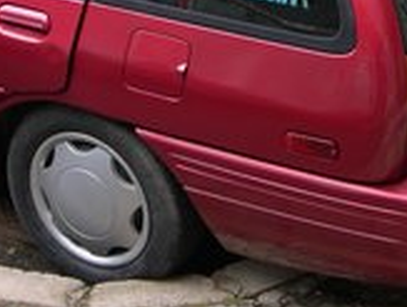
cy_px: -50
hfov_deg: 20.9
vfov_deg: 15.4
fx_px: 1096
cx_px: 127
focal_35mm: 93
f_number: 2.8
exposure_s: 1/38.1
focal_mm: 8
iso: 100
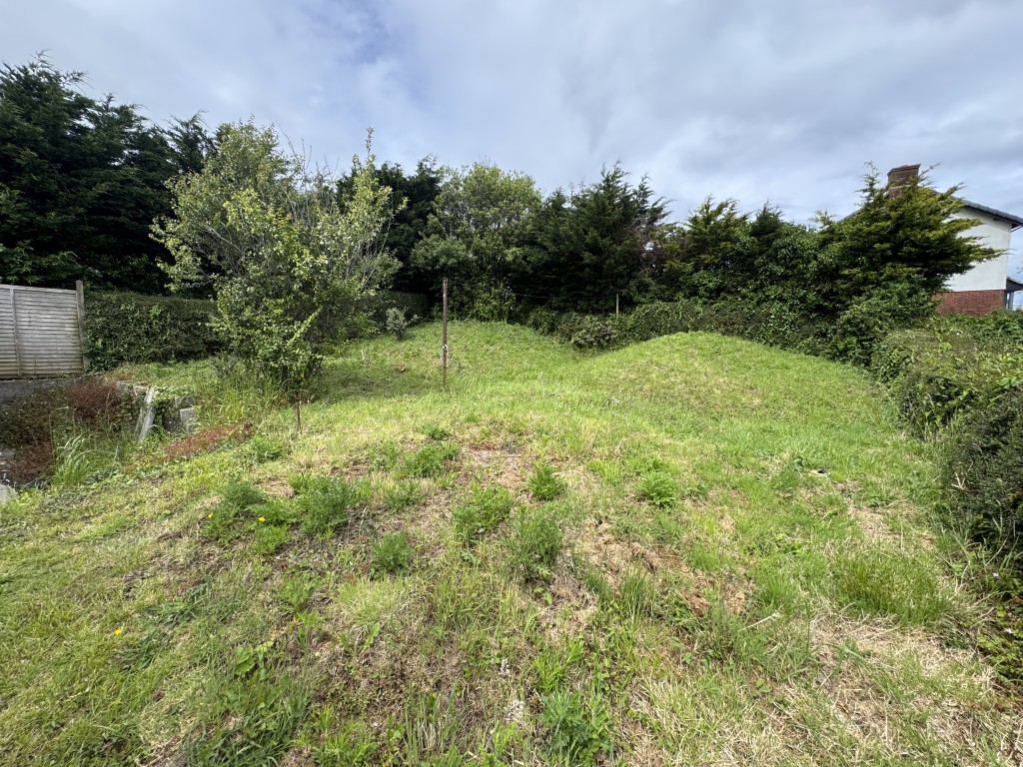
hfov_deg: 102.1
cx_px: 512
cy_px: 384
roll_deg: +1.0
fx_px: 414
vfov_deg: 85.7
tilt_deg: -5.4
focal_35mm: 14
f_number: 2.2
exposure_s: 1/700
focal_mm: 2.22
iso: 40
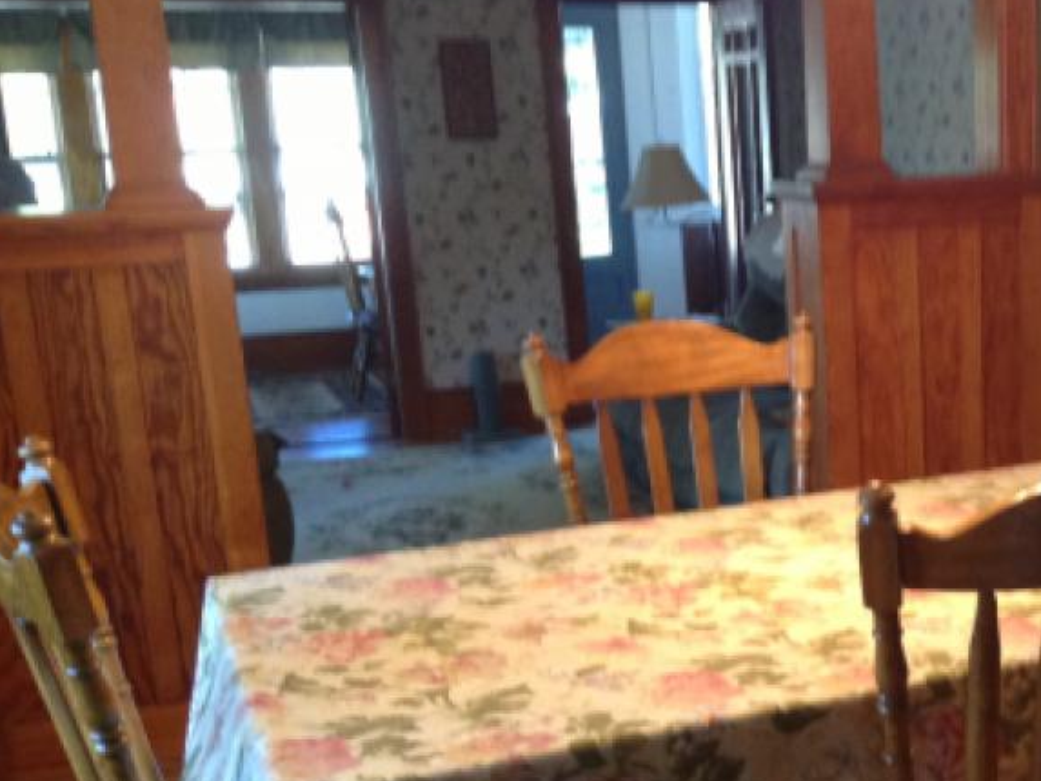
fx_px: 1775
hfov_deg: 31.3
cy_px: 502
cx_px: 927
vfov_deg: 24.7
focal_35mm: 59
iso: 125
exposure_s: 1/24
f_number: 2.4
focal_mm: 3.3
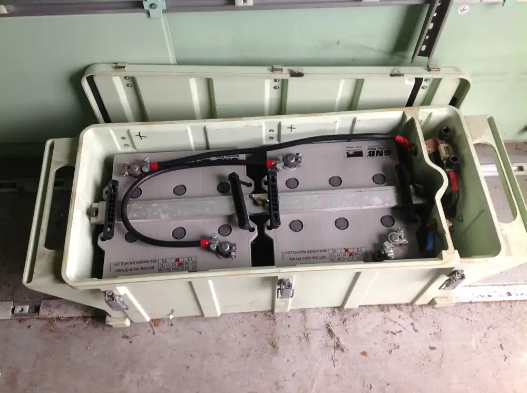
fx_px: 532
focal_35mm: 35
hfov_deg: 52.7
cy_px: 196
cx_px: 264
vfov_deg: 40.6
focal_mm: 4.28
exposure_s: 1/15
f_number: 2.4
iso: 64
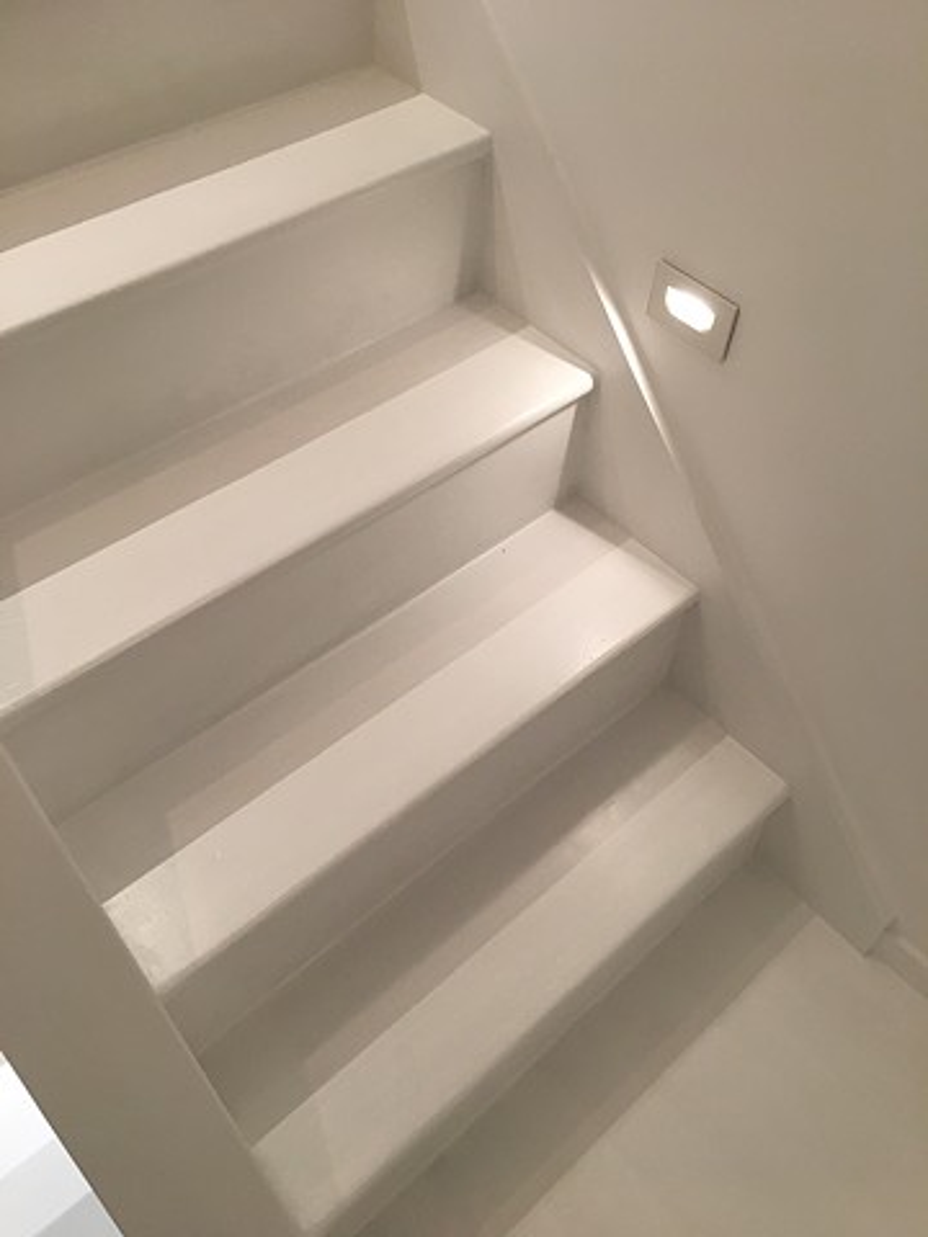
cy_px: 618
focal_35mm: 29
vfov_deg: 61.7
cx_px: 464
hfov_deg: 48.2
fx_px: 1037
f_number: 2.2
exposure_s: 1/30
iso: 64
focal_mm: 4.2
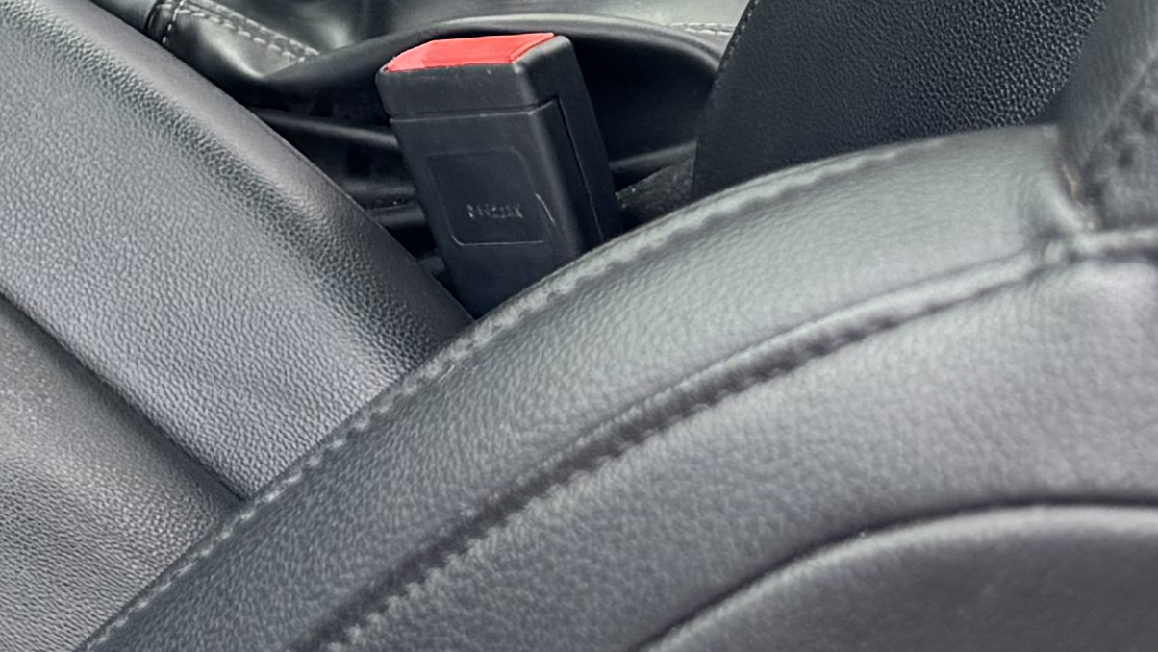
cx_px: -868
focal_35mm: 124
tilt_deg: -18.7
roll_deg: +1.8
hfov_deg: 15.2
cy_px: -960
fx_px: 3808
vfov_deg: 8.8
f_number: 1.78
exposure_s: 1/390
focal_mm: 6.76
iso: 80
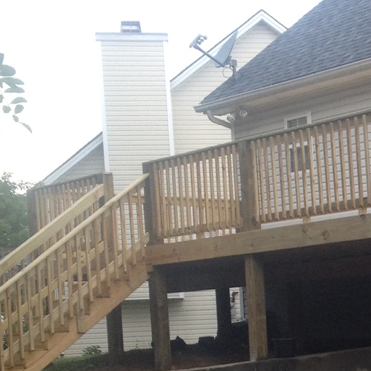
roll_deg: +2.1
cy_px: 378
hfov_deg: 15.1
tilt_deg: -3.5
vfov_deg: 15.3
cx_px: 412
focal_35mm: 112
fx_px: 1358
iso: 64
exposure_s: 1/120
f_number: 2.4
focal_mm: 4.28
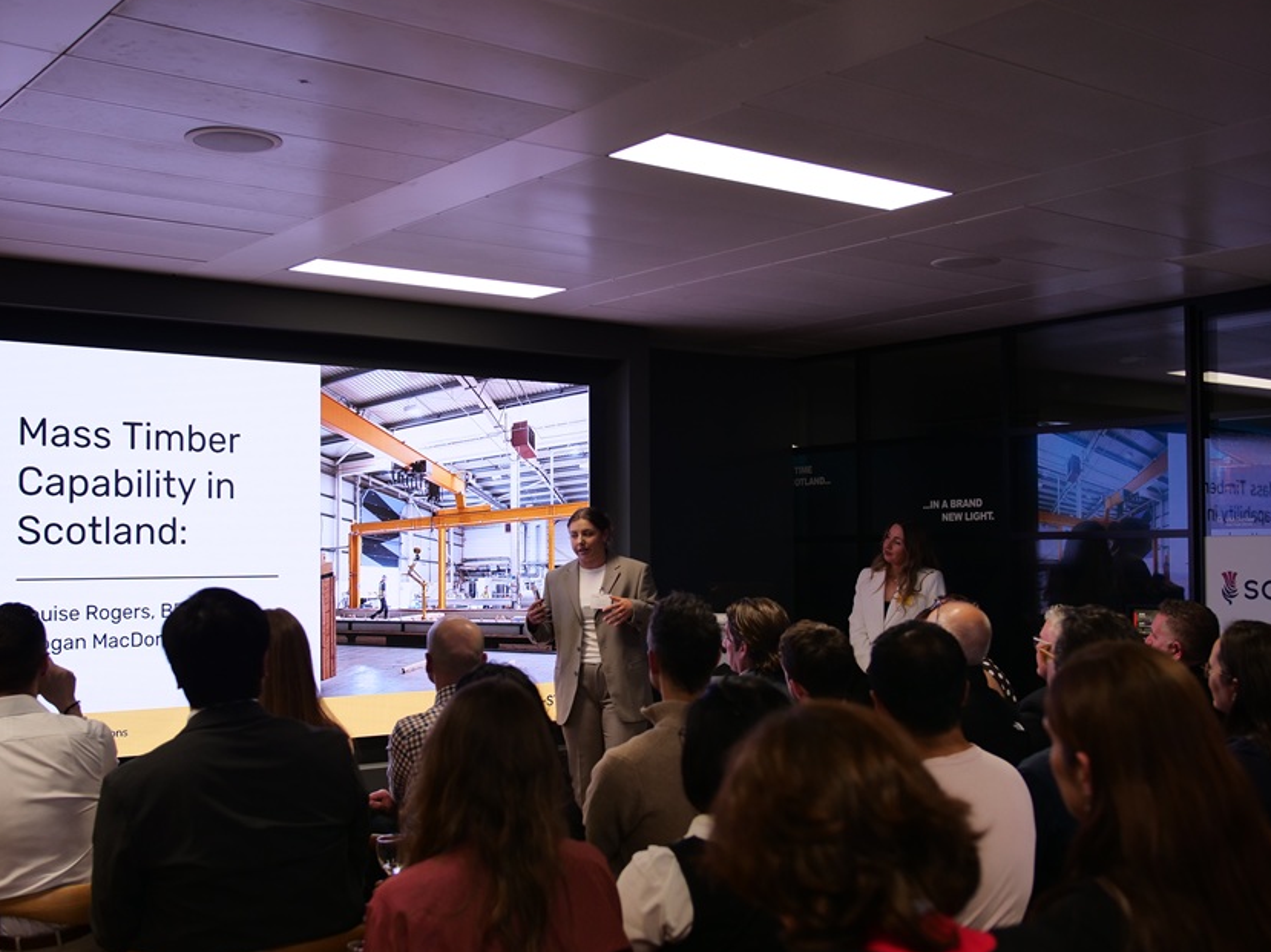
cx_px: 626
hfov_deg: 49.0
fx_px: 1395
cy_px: 518
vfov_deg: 37.7
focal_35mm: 38
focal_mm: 16
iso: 200
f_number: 1.8
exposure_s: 1/200
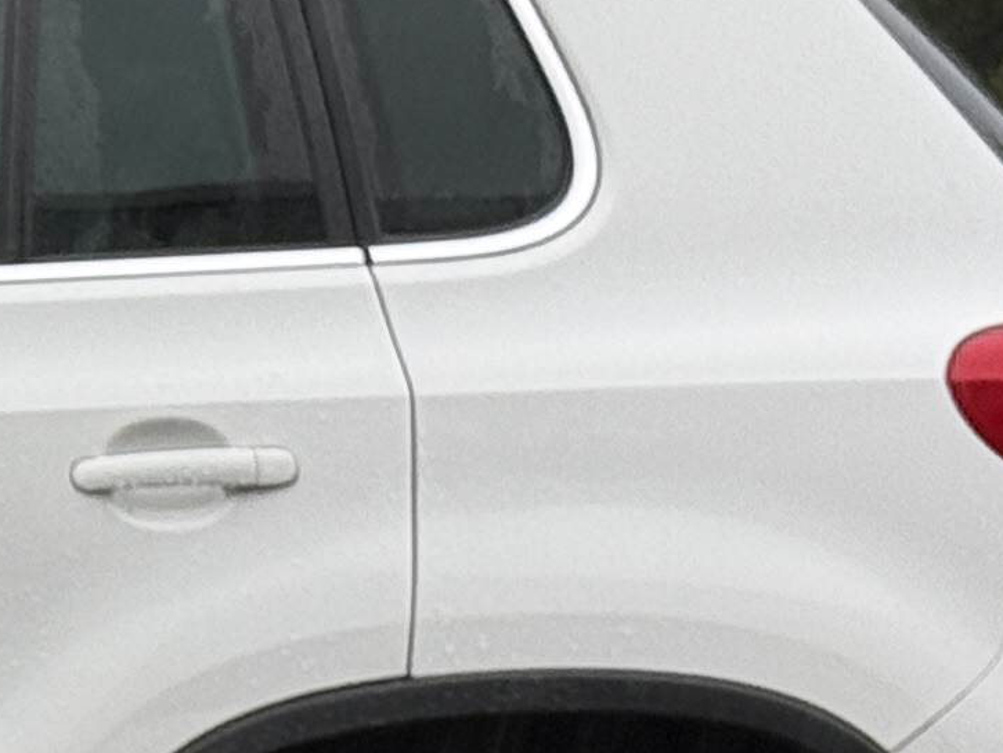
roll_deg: -1.3
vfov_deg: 5.6
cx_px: -1082
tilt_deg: +2.0
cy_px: 466
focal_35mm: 267
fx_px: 7738
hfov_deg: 7.1
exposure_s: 1/123
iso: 50
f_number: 1.78
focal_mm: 6.76
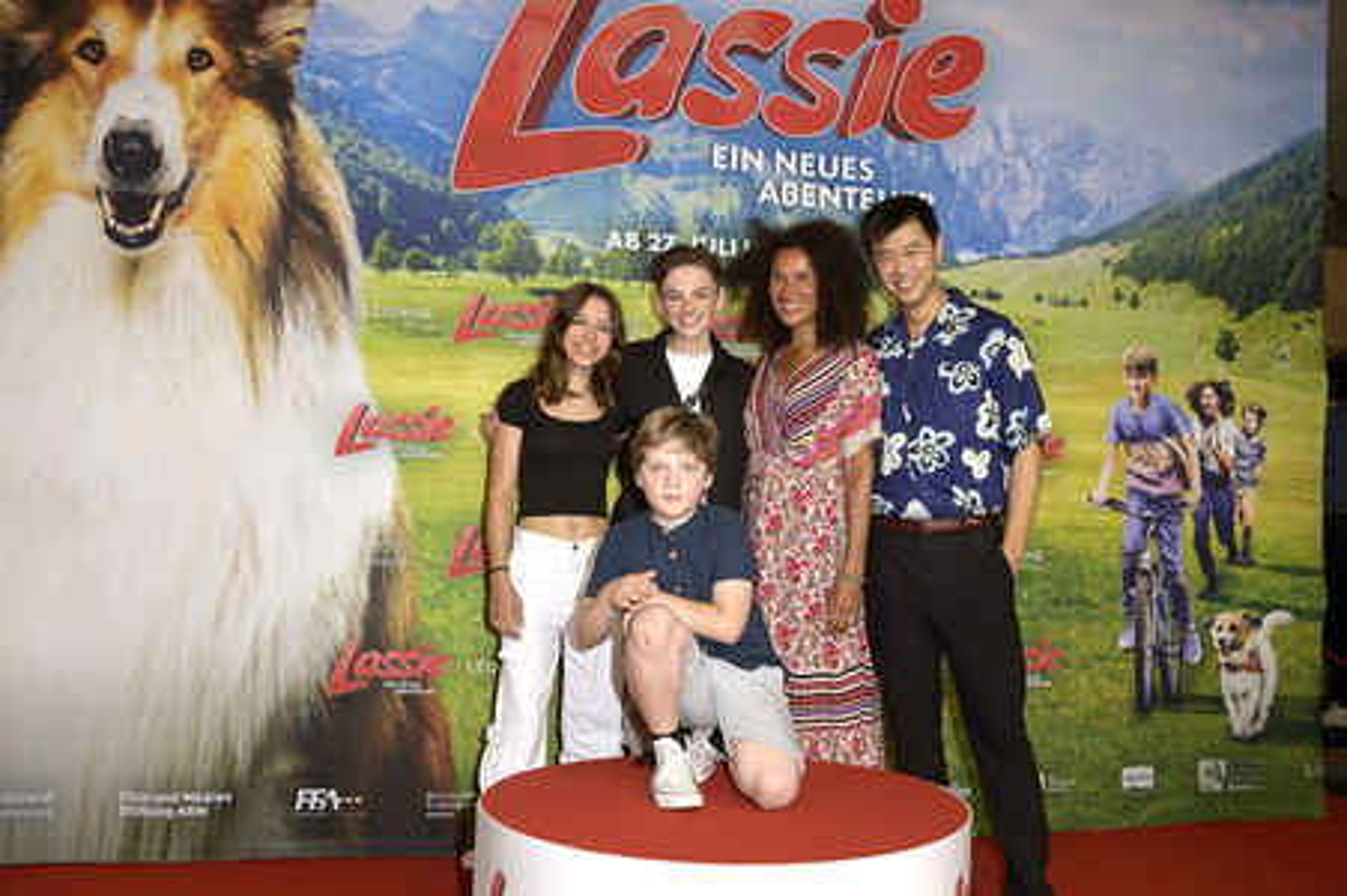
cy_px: 448
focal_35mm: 32
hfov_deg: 58.8
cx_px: 674
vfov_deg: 41.1
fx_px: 1196
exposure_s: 1/250
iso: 640
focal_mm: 32
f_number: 5.6
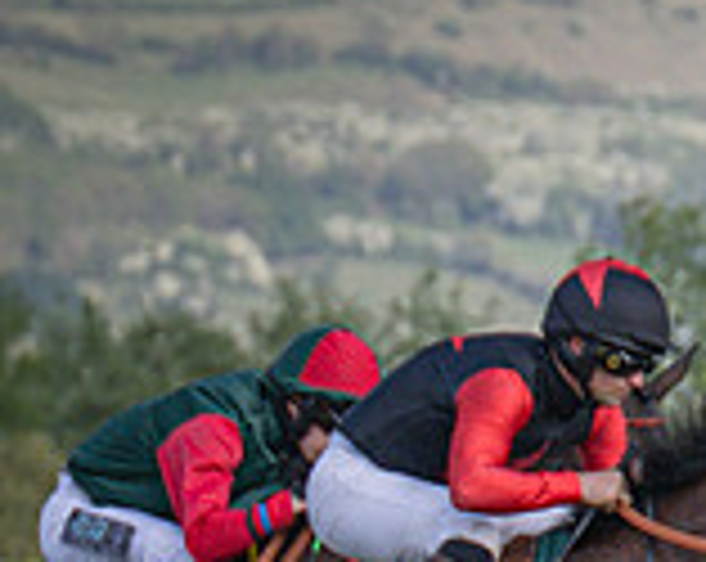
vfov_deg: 2.4
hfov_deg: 3.0
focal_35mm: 653
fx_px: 13619
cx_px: 1393
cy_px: 871
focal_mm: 98
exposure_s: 1/2500
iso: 400
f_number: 4
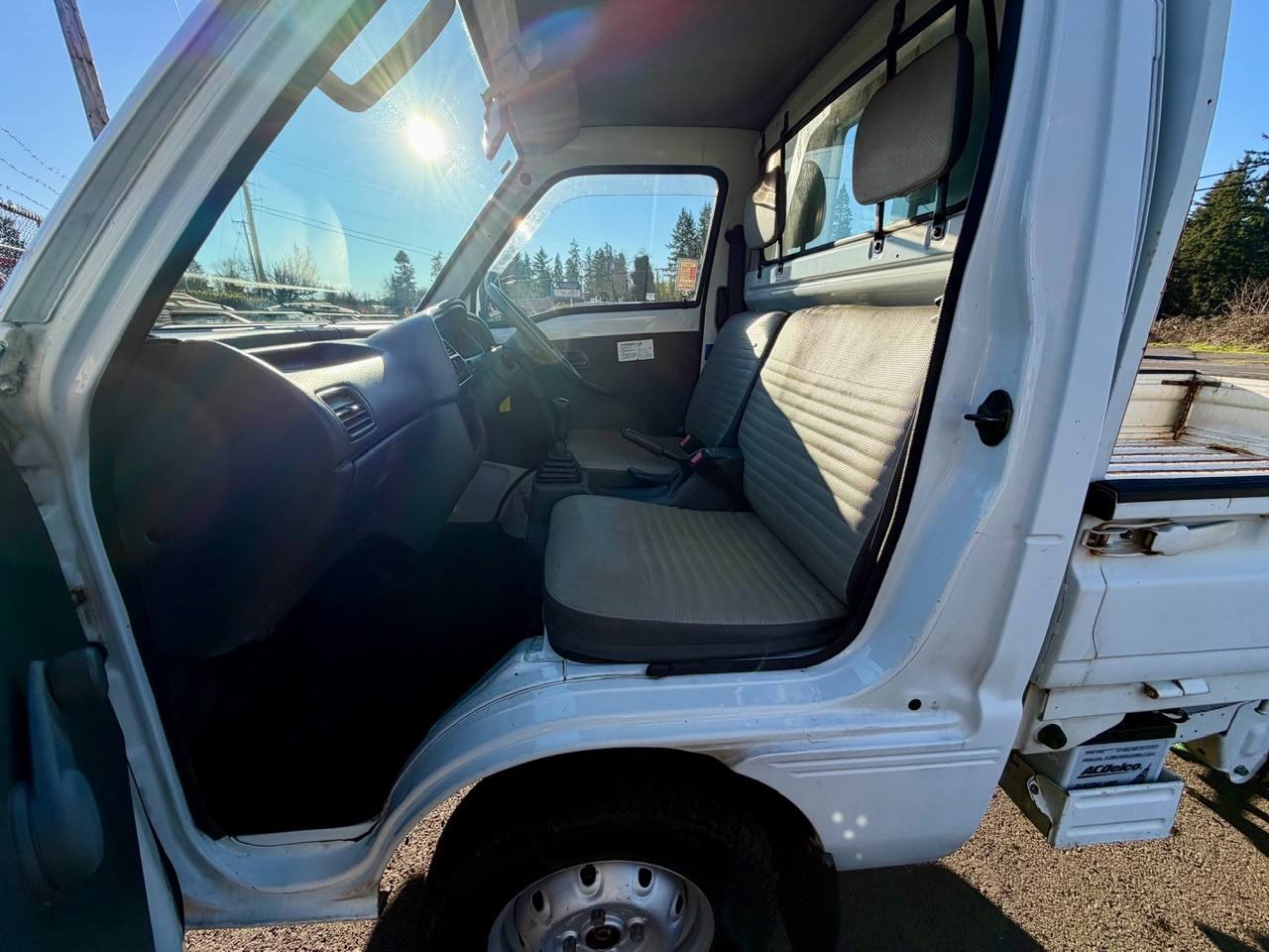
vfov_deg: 85.7
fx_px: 513
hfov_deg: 102.1
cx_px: 634
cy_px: 476
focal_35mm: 14
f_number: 2.2
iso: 32
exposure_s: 1/770
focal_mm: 2.22
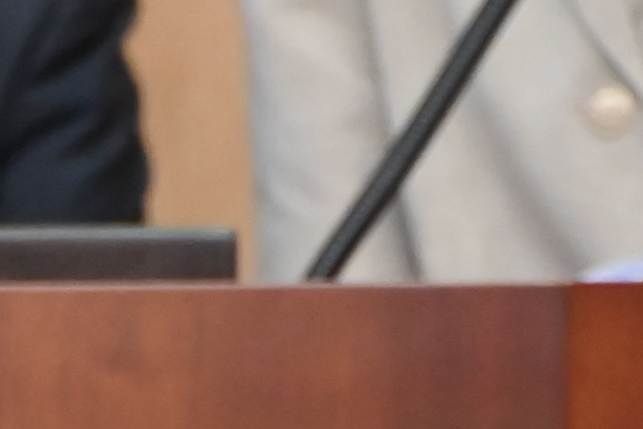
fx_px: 26964
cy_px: 753
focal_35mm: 1510
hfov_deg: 1.4
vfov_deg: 0.9
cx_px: -437
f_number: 6.3
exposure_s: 1/250
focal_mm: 300
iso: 8000
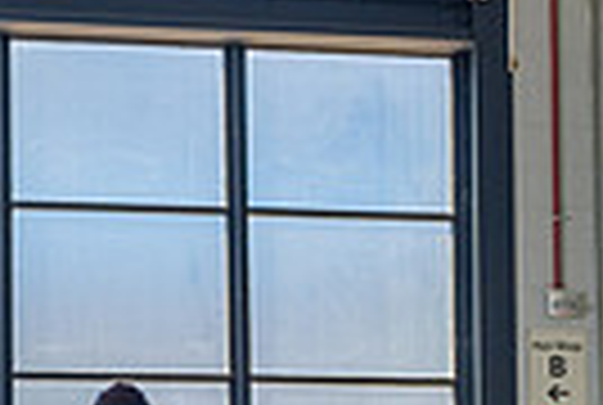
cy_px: 535
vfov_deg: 16.6
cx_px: -121
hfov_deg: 23.7
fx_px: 1309
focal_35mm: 78
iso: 200
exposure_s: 1/125
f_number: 4
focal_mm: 11
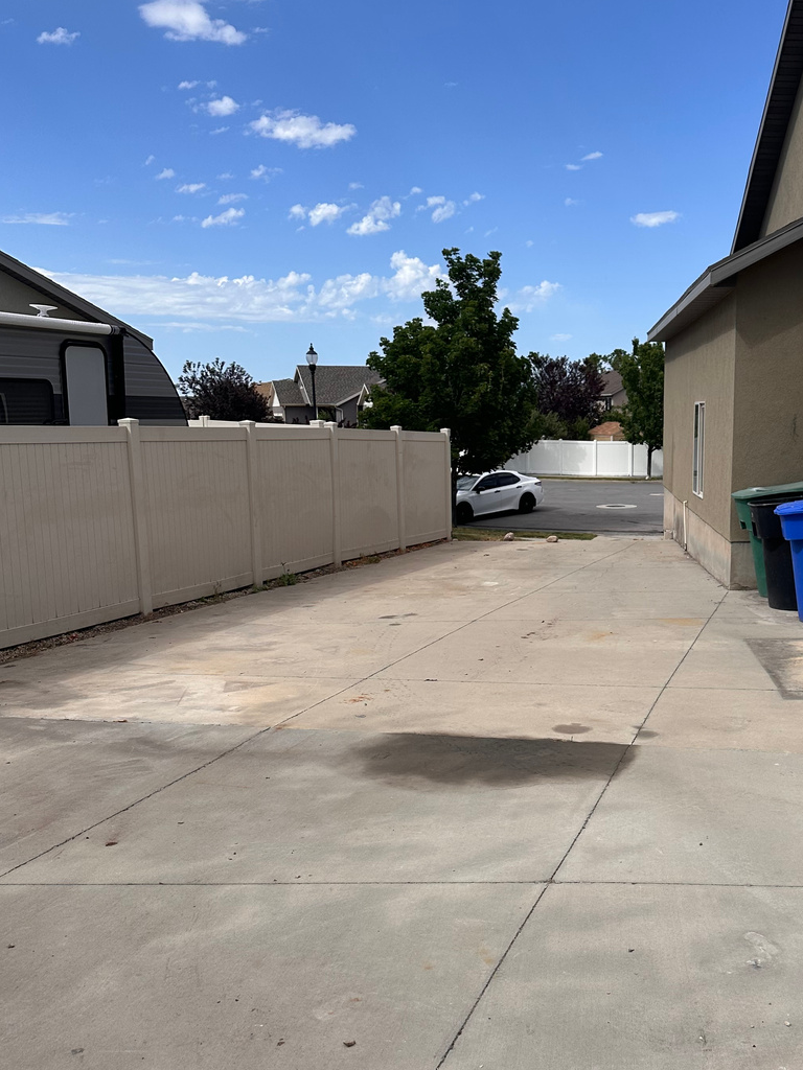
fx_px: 1113
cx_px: 551
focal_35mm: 36
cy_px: 626
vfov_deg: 51.1
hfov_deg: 39.1
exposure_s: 1/5848
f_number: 1.78
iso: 80
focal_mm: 6.86
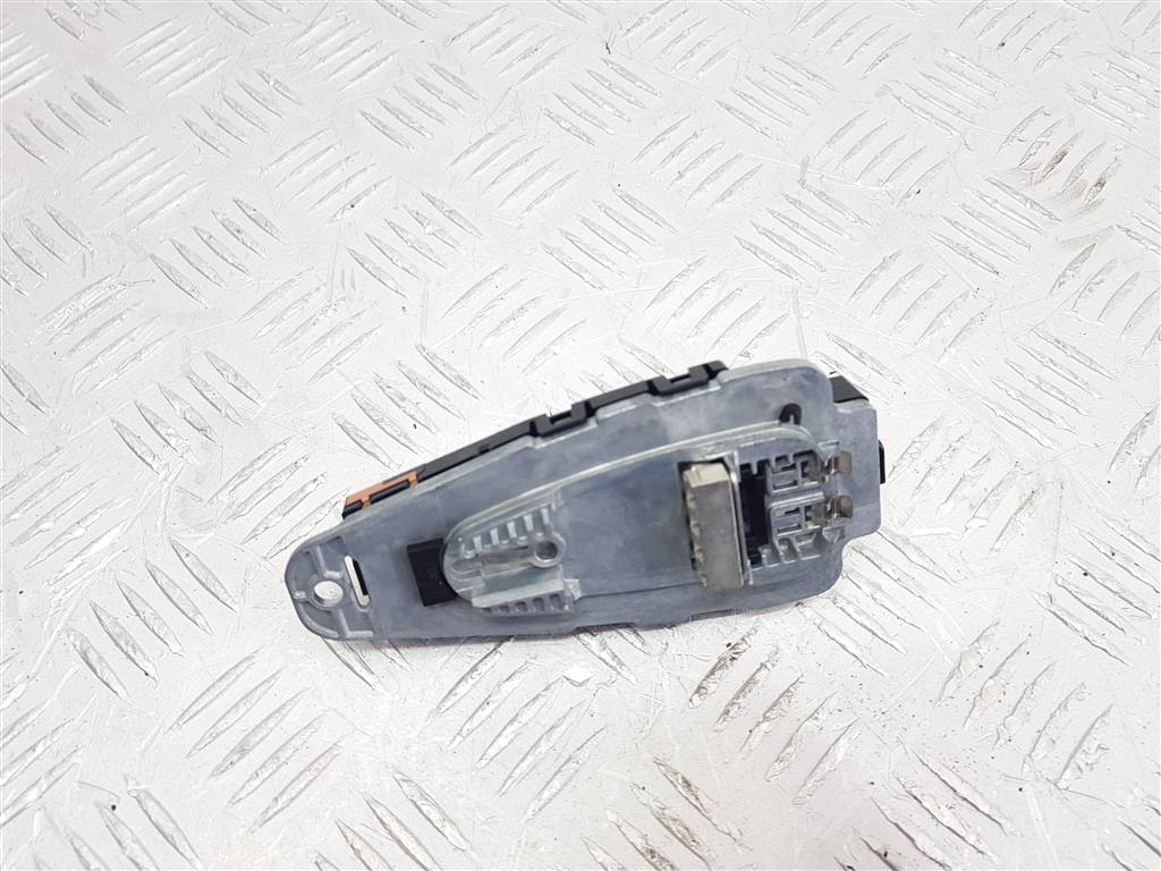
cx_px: 580
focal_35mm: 26
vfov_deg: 53.1
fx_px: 872
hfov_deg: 67.3
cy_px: 436
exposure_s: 1/50
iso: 50
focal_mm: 4.2
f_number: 1.7
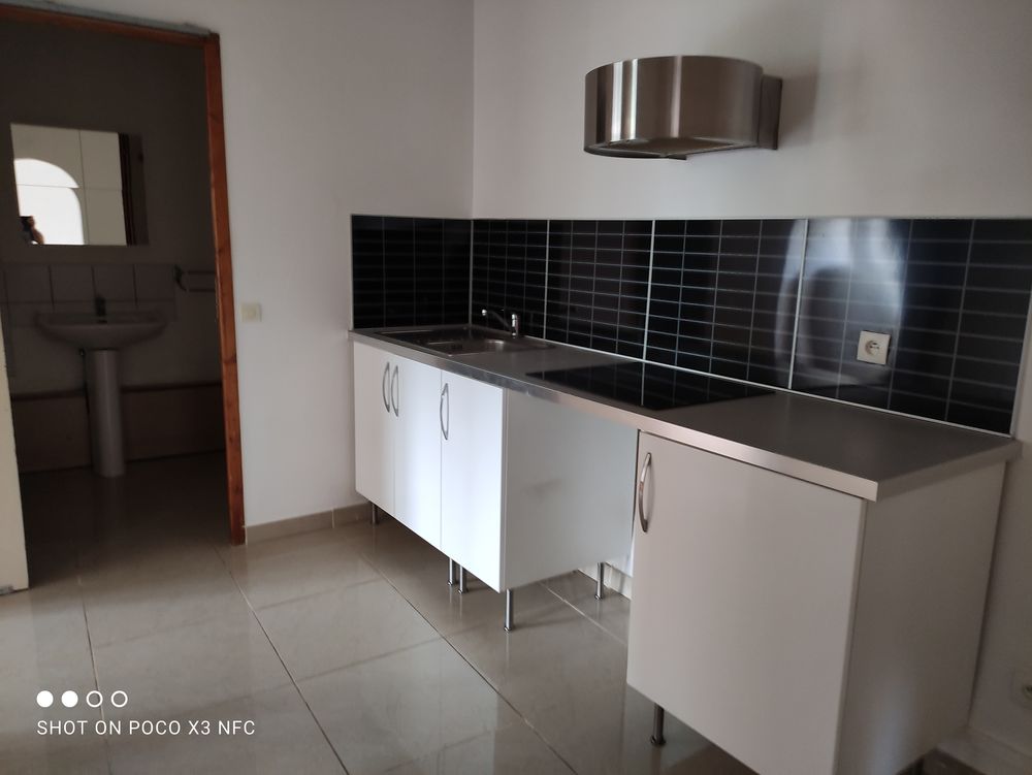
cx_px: 516
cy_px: 388
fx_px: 746
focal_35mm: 25
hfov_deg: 69.4
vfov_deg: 54.9
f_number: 1.89
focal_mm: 5.43
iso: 754
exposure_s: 1/33
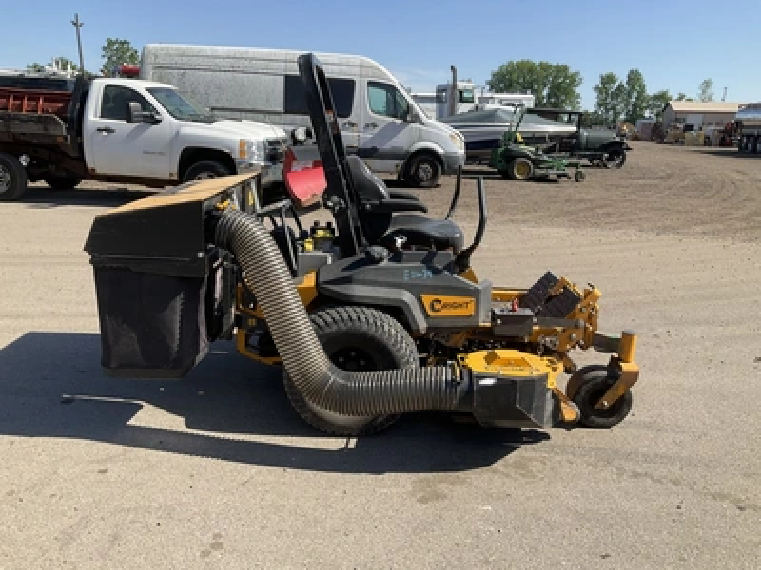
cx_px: 380
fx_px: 638
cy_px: 285
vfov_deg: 48.2
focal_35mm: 29
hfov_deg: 61.7
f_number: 1.8
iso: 25
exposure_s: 1/1311
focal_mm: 3
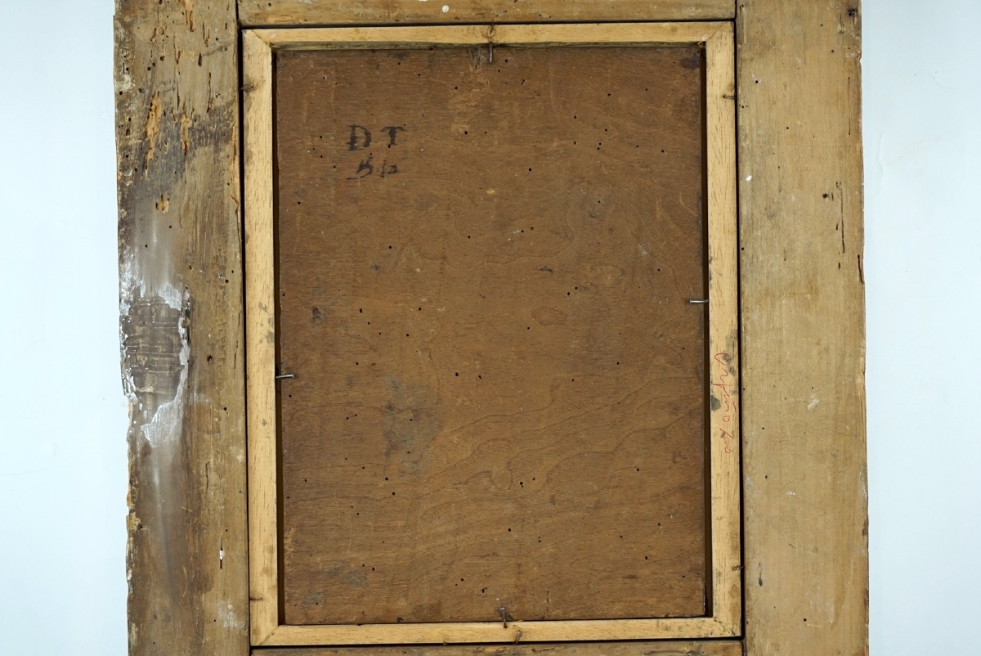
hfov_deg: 15.1
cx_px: 490
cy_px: 328
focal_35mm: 136
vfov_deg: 10.1
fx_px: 3709
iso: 320
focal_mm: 91
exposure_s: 1/160
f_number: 5.6
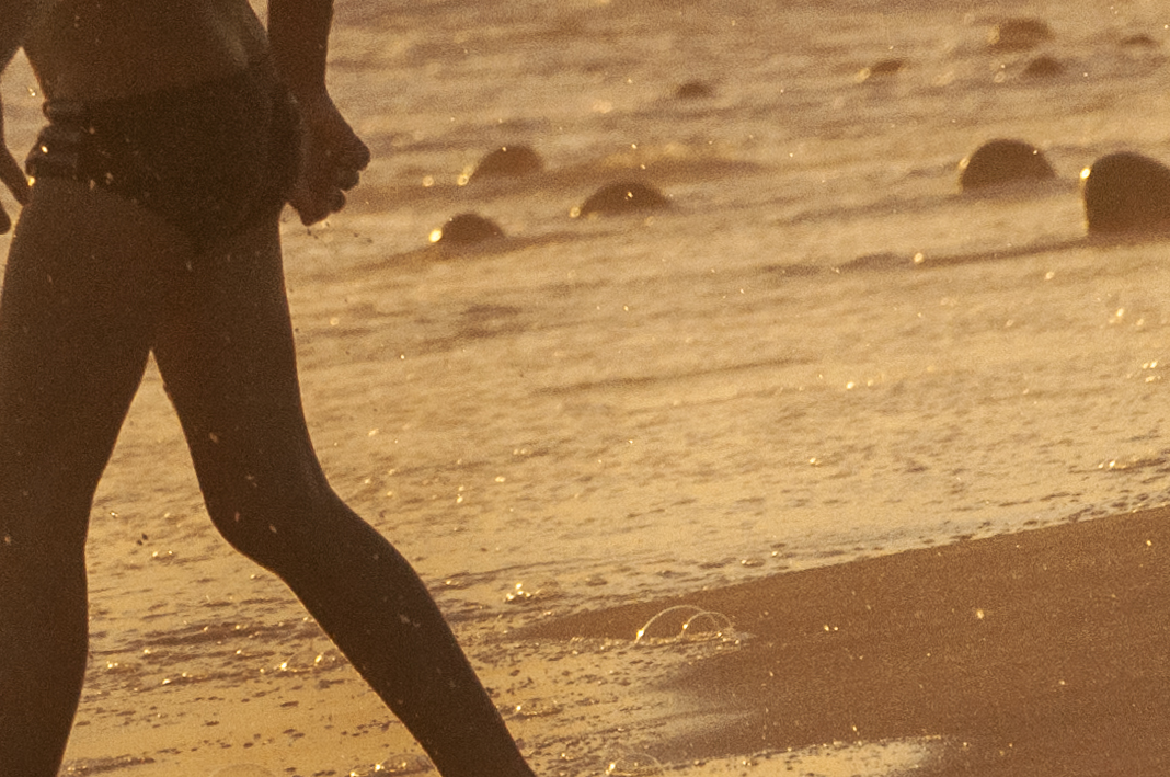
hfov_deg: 3.3
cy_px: 275
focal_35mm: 621
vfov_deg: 2.2
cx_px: -702
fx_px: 20154
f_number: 5.6
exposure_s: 1/4000
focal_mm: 105
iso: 200
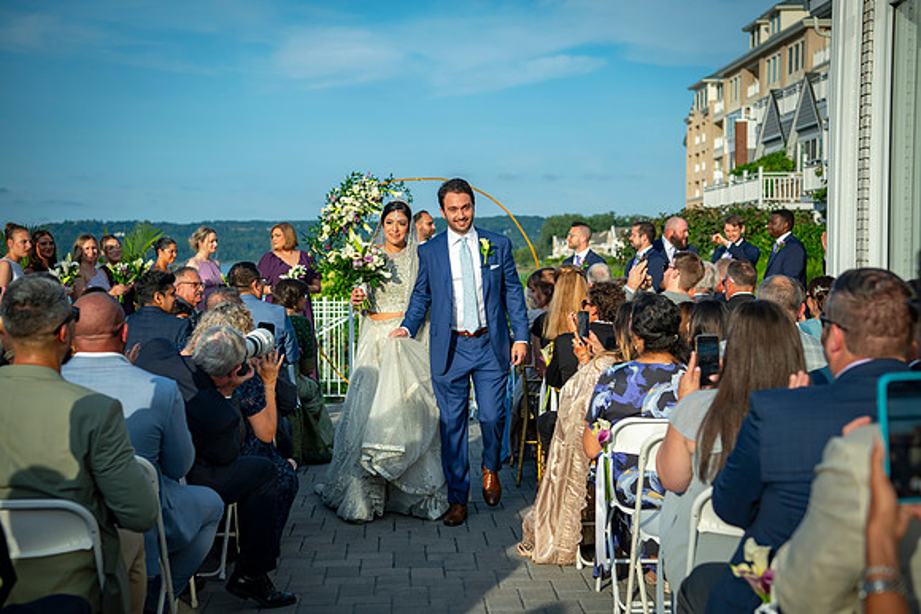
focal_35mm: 57
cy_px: 299
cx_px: 463
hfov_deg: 34.9
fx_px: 1467
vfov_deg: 23.7
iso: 400
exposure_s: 1/3200
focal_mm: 55
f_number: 4
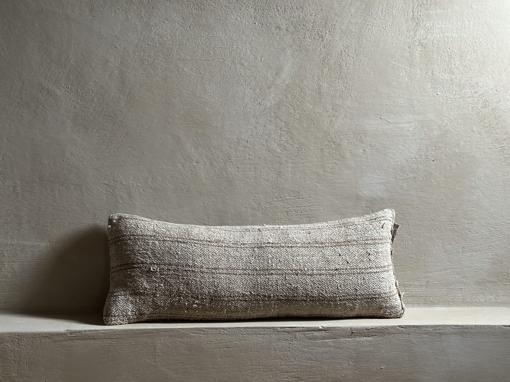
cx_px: 255
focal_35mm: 48
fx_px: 707
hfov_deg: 39.7
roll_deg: -0.2
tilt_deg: -2.3
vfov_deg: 30.3
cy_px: 191
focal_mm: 6.86
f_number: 1.78
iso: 400
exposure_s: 1/40
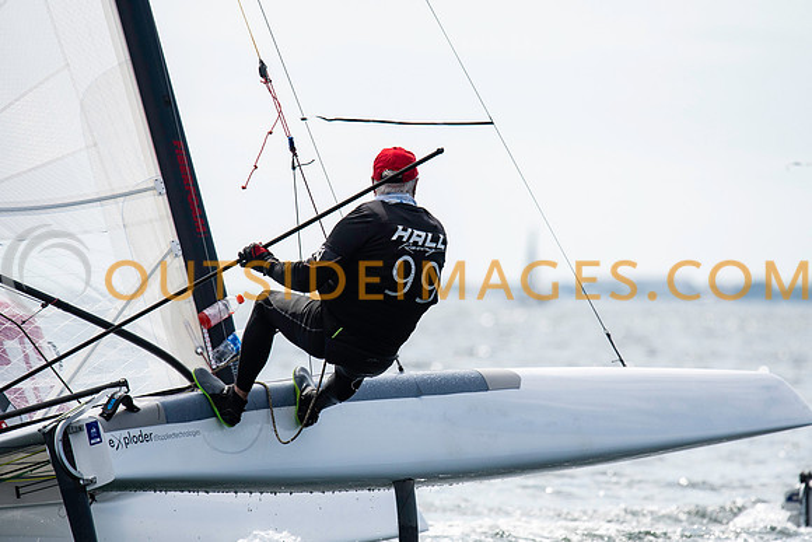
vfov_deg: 3.1
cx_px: 406
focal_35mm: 450
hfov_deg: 4.6
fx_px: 10152
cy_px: 271
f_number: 5
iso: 400
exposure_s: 1/5000
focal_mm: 300
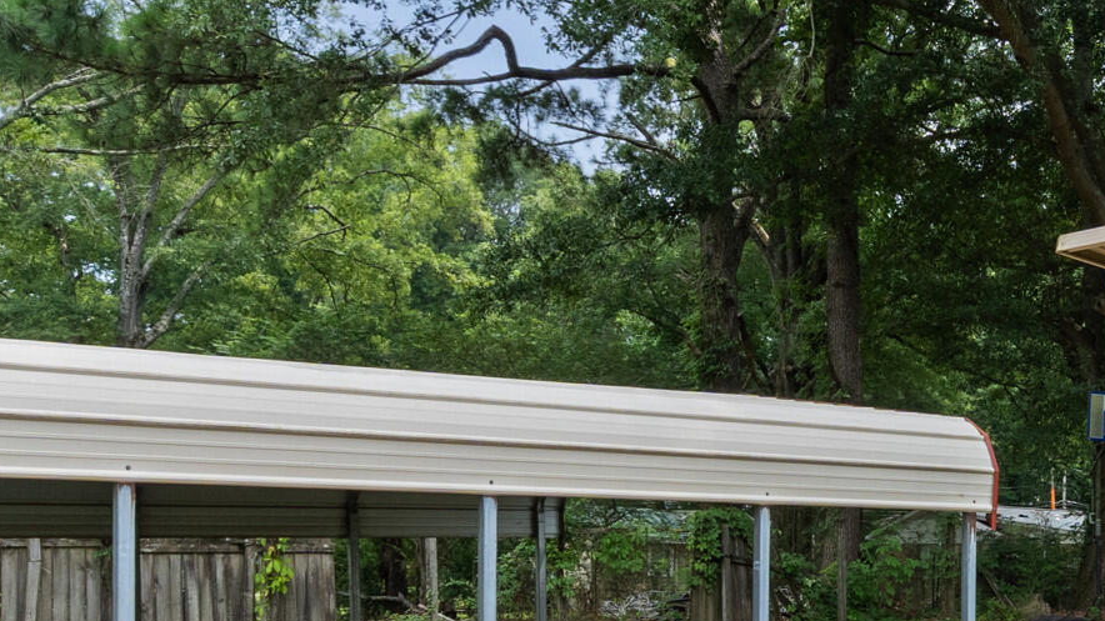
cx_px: 1149
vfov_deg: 21.3
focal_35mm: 55
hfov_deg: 33.9
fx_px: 1611
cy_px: 567
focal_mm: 16
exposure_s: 1/350
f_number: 9.5
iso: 1000
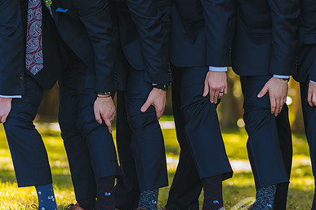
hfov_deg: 14.5
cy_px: 134
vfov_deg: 9.7
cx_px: 209
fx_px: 1238
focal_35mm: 141
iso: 200
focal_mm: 85
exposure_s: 1/800
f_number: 2.2
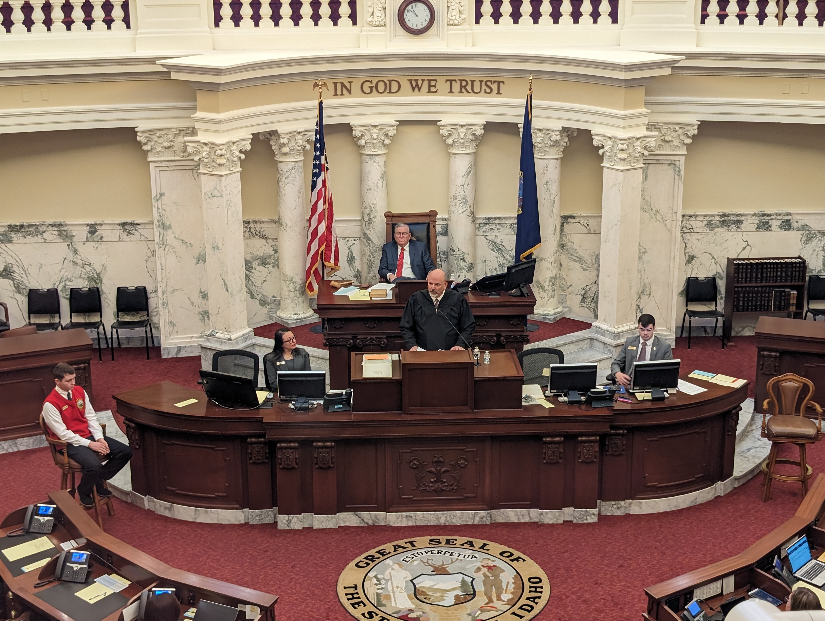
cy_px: 310
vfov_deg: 29.7
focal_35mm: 49
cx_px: 412
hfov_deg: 38.9
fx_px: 1169
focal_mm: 6.9
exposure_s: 1/24
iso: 119
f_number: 1.68
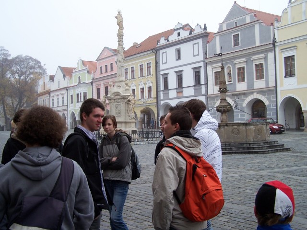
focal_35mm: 40
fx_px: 355
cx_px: 154
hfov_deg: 46.8
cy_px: 115
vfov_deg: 36.0
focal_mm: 6.7
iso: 80
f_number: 2.8
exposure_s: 1/250
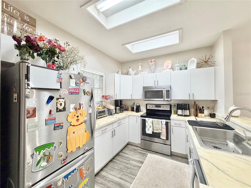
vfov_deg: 85.7
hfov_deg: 102.1
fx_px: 102
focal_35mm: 14
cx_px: 126
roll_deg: +0.7
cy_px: 94
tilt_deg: +0.6
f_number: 2.2
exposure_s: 1/120
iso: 250
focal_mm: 2.22
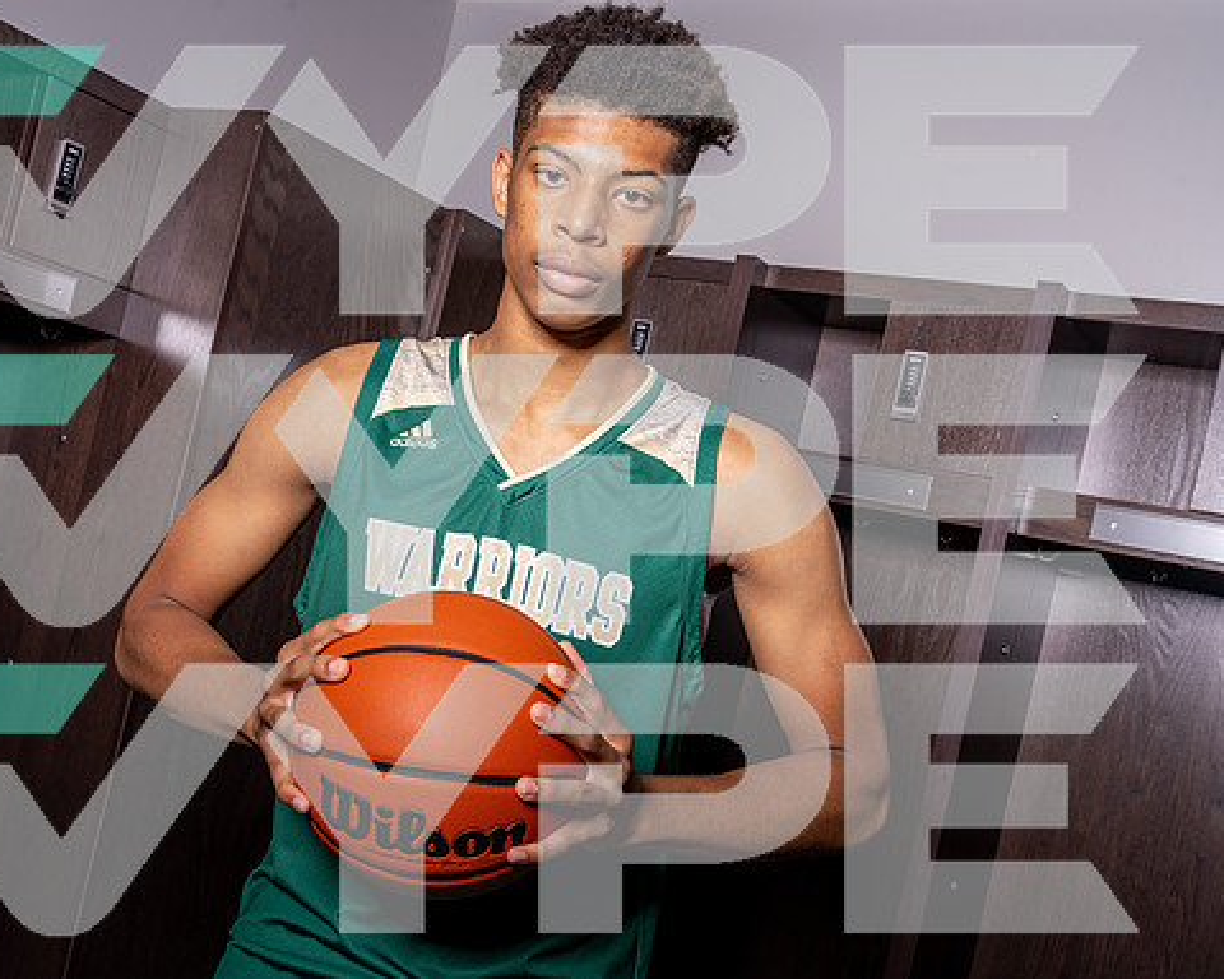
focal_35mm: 42
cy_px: 491
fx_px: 1521
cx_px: 497
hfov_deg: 43.6
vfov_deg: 35.7
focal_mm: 37
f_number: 10
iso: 320
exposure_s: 1/250
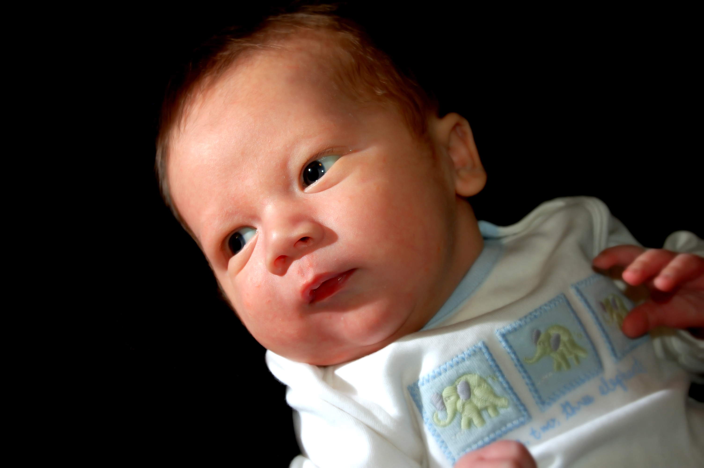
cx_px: 352
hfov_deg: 24.6
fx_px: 1612
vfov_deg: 16.5
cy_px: 234
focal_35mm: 82
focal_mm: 55
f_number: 5.6
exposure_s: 1/60
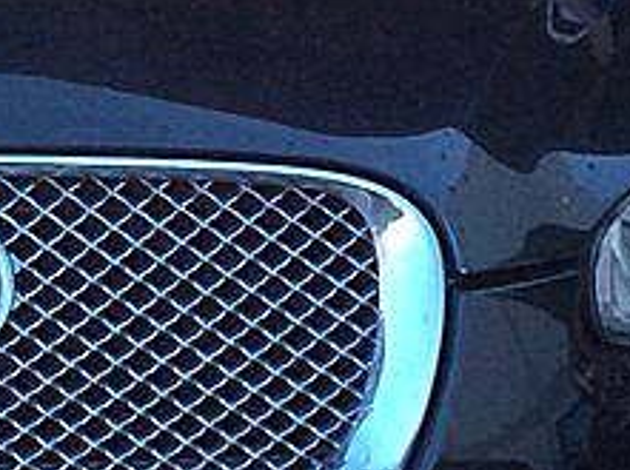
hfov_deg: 13.3
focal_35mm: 145
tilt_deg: -11.2
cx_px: -117
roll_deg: +2.0
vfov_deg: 10.2
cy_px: 50
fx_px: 2635
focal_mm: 3.3
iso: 32
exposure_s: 1/161
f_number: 2.4
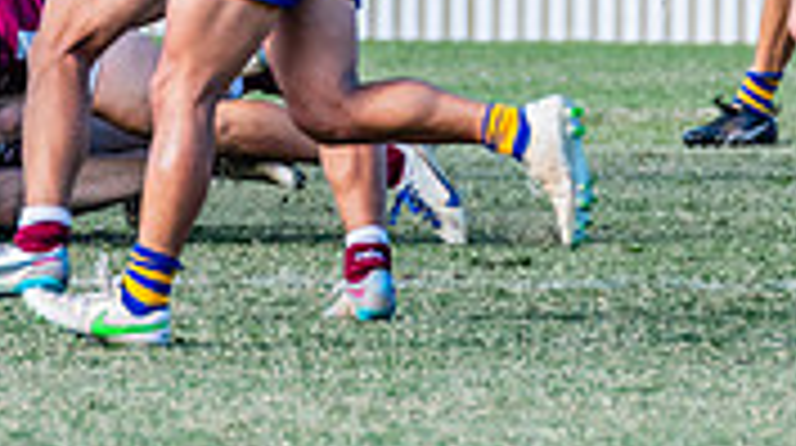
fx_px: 27212
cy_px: -111
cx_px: 117
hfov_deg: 1.7
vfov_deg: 0.9
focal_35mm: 1291
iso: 800
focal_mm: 360
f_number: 8
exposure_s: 1/640
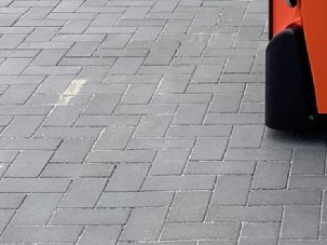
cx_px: 412
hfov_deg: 14.5
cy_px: -152
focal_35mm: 131
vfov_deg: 10.8
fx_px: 1237
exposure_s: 1/547
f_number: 2.4
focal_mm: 3.3
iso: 25
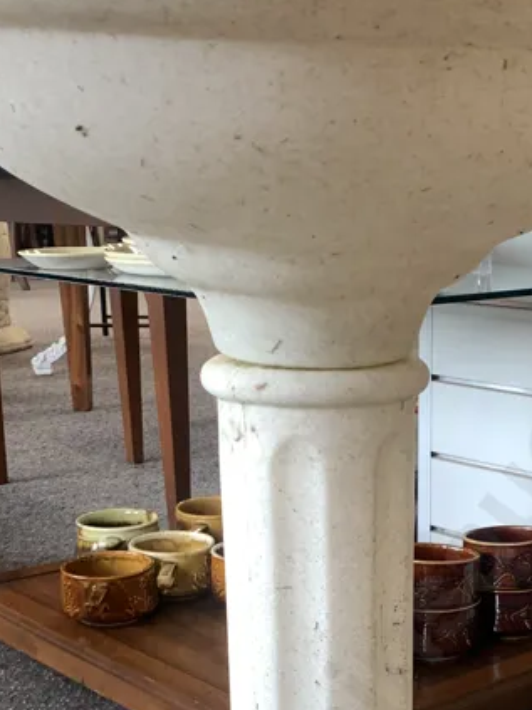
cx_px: 426
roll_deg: -0.2
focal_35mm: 63
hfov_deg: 22.9
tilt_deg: -18.6
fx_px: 1292
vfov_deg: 29.6
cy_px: 623
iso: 80
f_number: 1.8
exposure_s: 1/100
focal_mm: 4.25
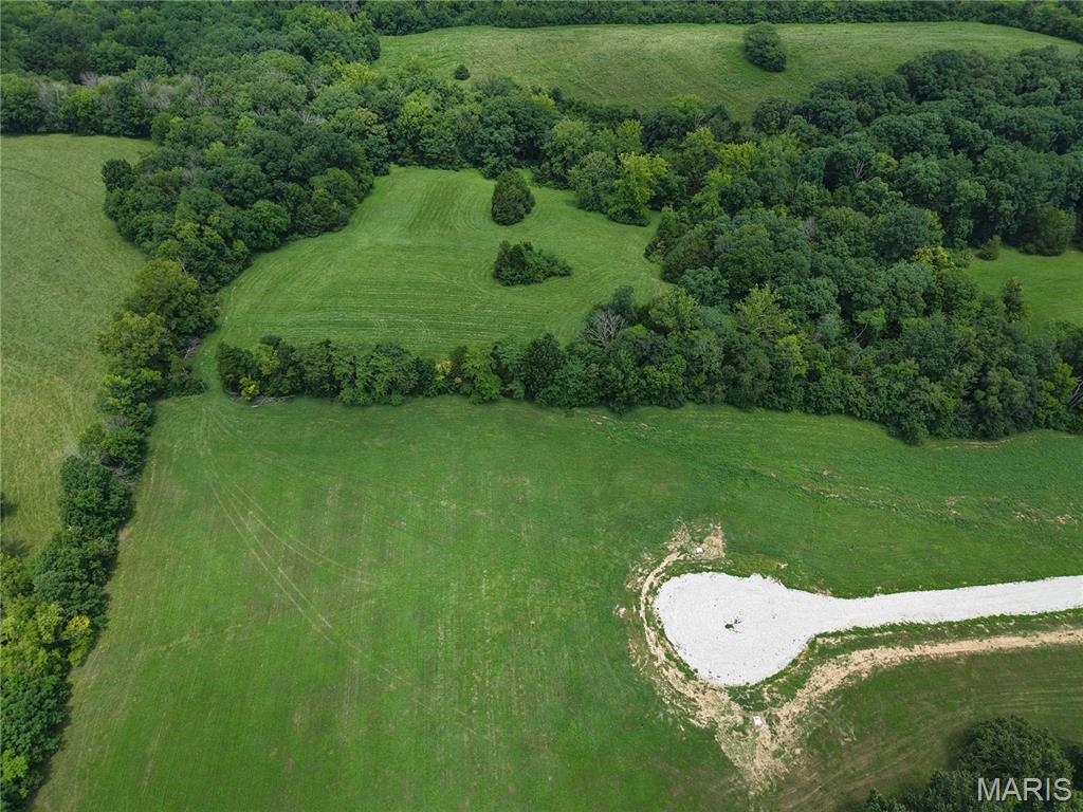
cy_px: 406
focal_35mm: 24
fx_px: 751
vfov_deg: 56.8
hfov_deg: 71.6
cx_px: 542
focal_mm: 8.67
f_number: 1.8
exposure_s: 1/2000
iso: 100
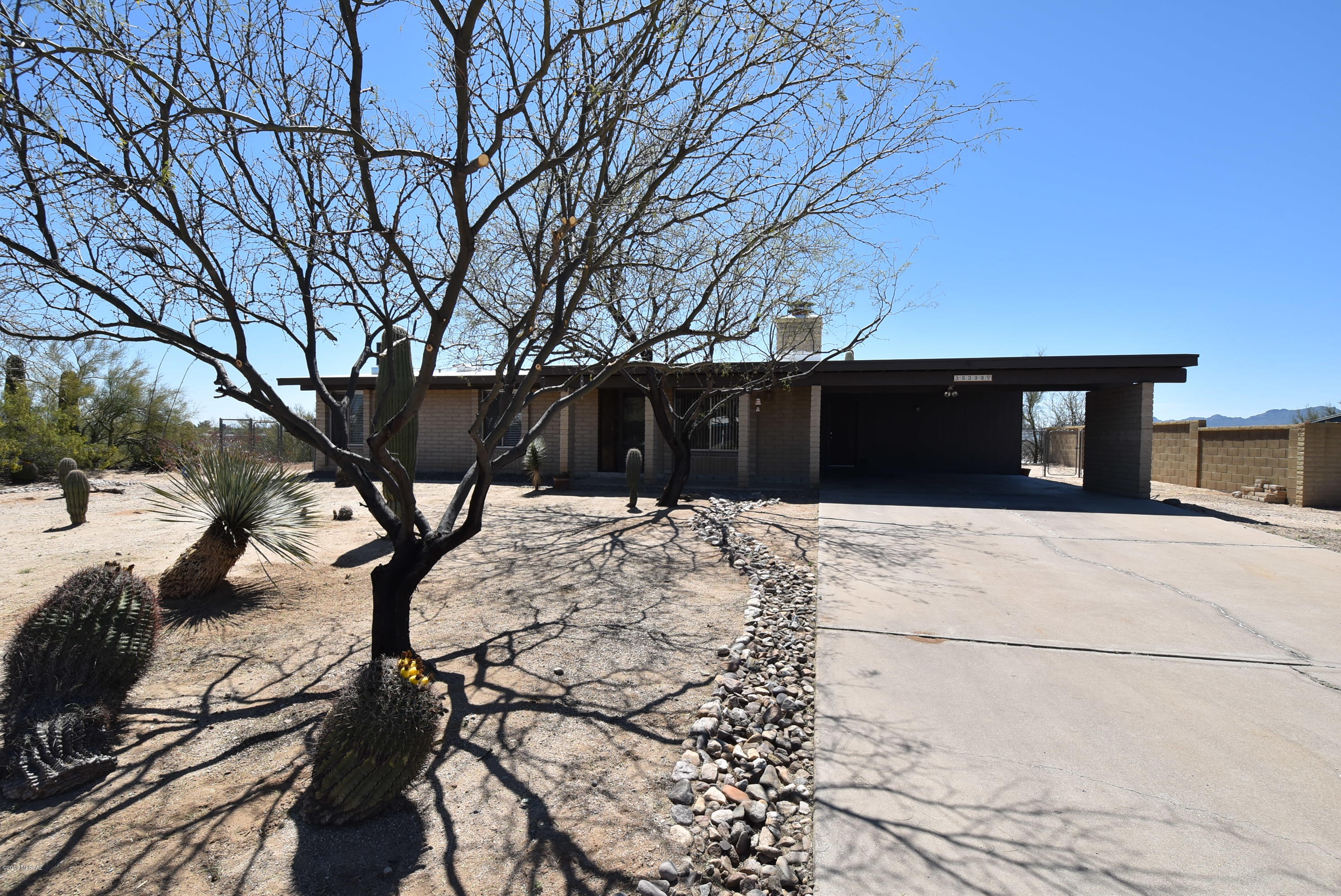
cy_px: 448
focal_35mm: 16
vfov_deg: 72.2
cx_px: 670
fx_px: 615
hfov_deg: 94.9
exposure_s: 1/400
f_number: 10
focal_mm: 11
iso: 200
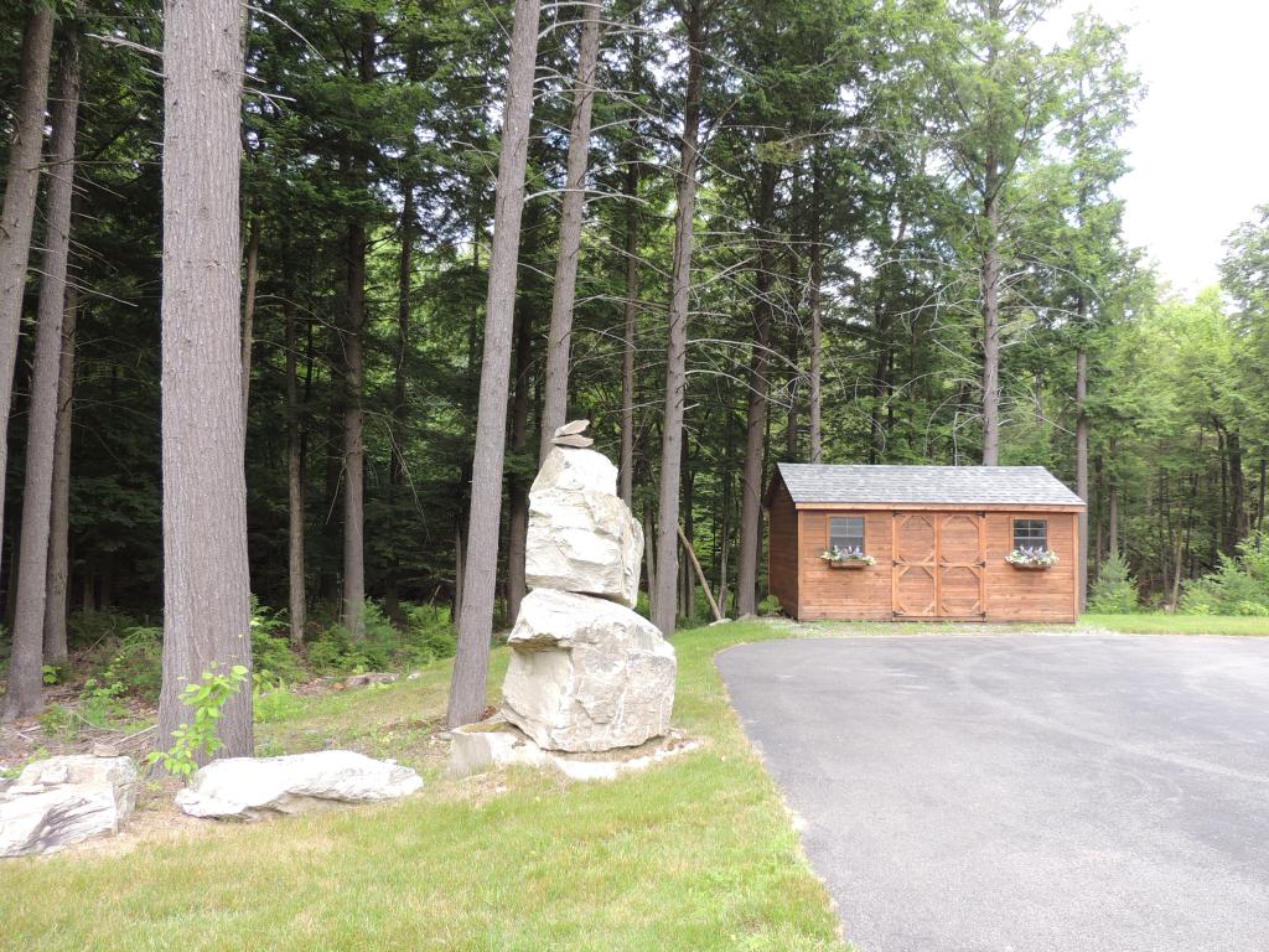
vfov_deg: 56.8
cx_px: 634
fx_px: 880
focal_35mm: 24
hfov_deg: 71.6
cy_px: 476
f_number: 3
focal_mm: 4.3
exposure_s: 1/100
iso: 100
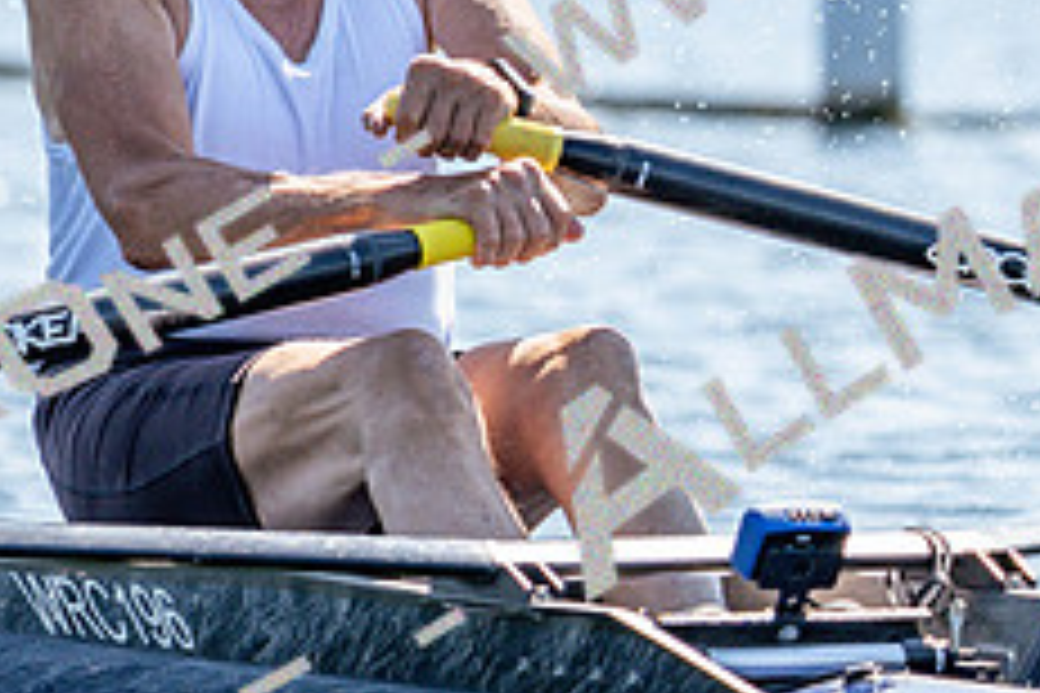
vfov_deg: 1.8
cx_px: 176
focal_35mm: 785
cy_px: 173
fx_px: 22676
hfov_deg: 2.6
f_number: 6.3
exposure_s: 1/1600
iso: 400
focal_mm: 312
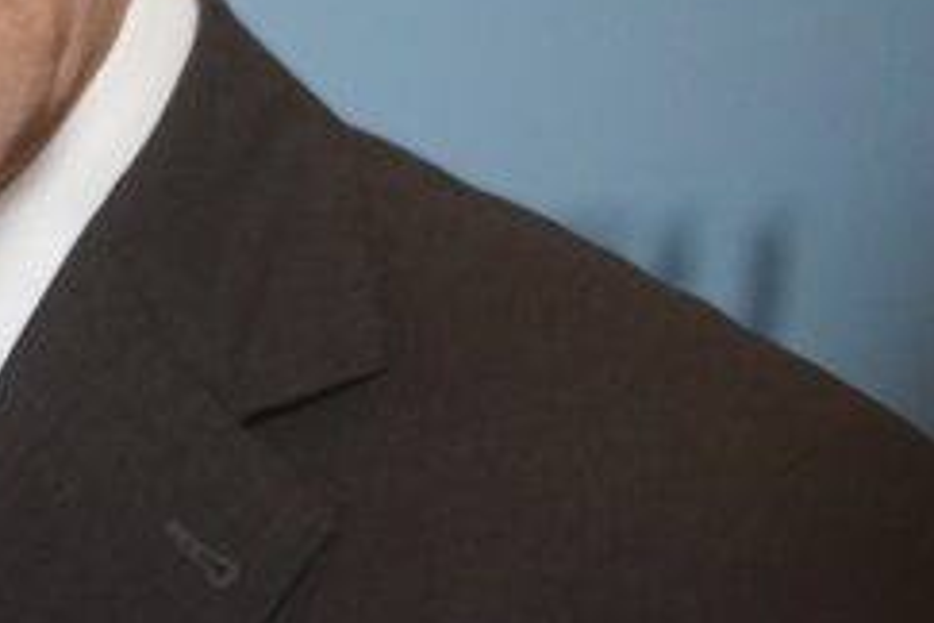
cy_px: -108
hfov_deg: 2.4
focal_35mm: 855
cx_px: 142
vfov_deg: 1.6
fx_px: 22181
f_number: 1.8
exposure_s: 1/800
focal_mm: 135
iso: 1600
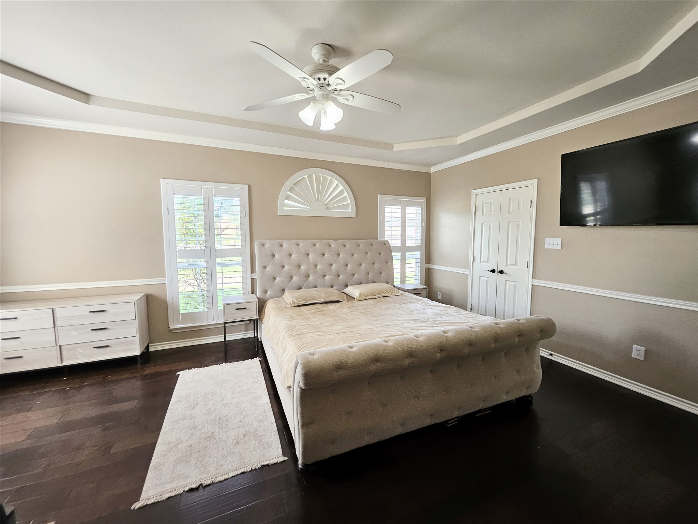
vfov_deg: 89.9
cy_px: 262
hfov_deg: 106.2
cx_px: 349
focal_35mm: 13
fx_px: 262
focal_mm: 1.74
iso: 80
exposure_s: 1/60
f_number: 2.2
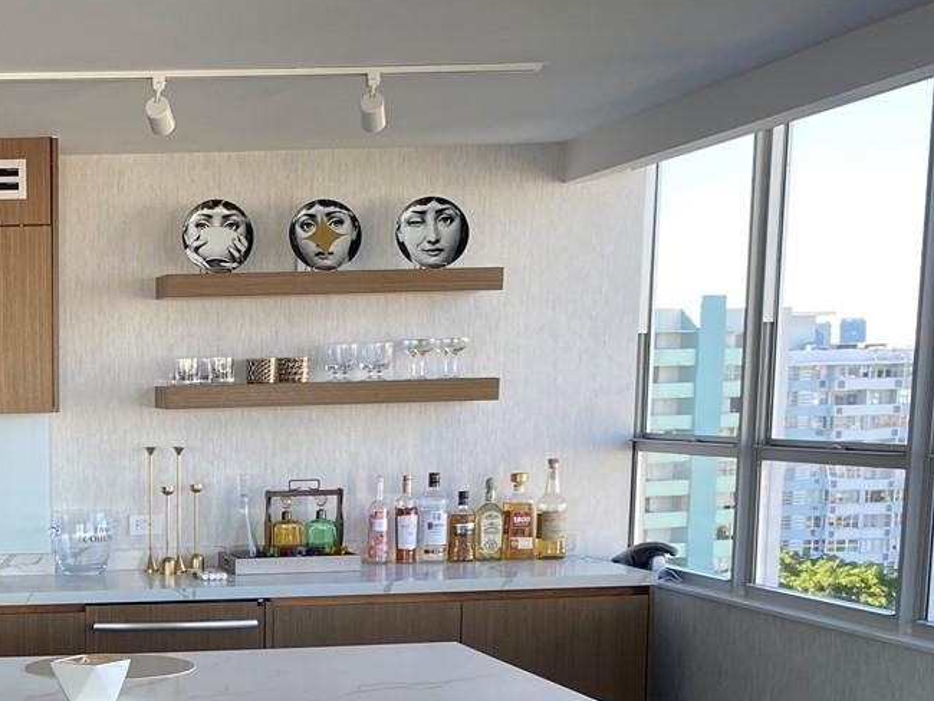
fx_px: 1727
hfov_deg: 28.2
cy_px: 714
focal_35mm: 64
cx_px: -30
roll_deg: +1.5
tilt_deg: -10.6
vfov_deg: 22.0
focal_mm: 4.25
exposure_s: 1/122
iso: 40
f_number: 1.8
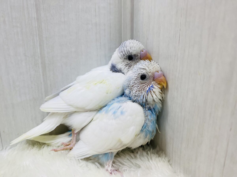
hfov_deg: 69.4
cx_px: 118
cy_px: 88
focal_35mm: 25
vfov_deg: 54.9
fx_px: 171
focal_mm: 4.25
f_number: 1.8
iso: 80
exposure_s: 1/100
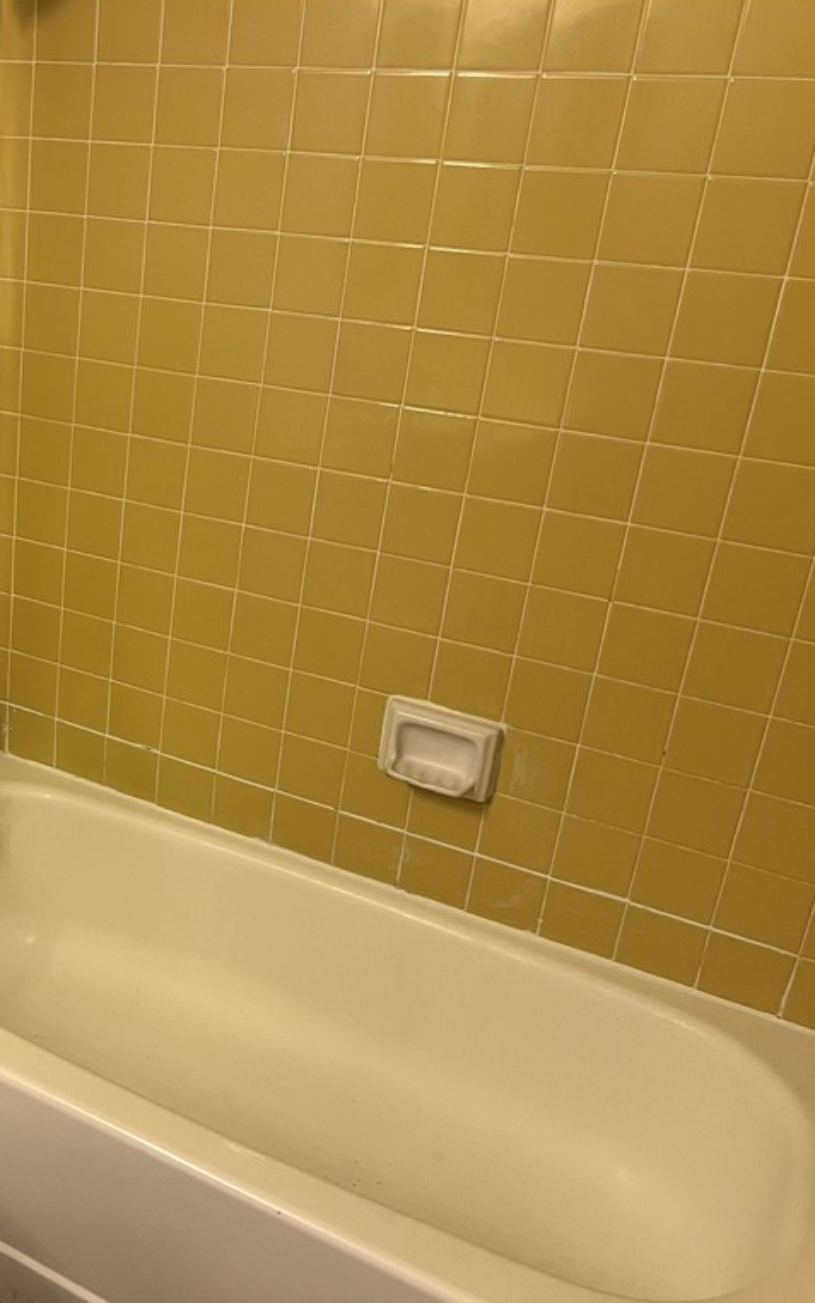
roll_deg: +0.0
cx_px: 29
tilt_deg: -21.6
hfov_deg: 32.1
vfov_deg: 52.7
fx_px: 1315
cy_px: 649
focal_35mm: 37
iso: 125
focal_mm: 5.7
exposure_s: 1/60
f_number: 1.5
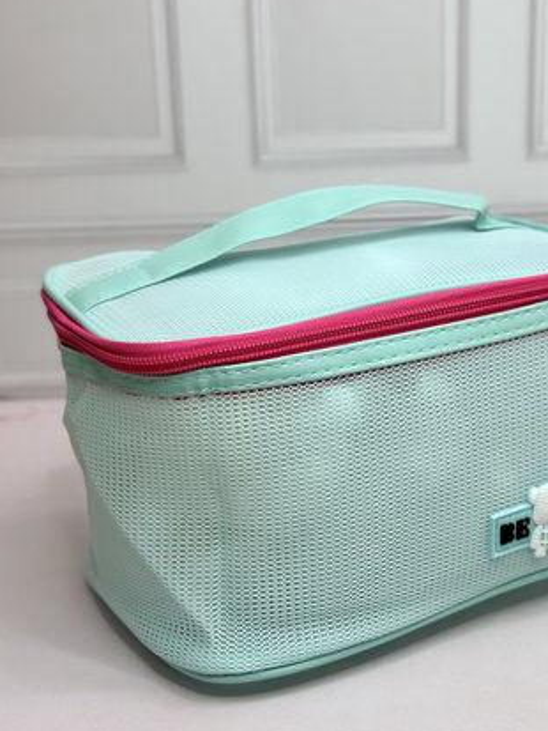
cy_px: 364
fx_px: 1308
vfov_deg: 31.2
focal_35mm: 62
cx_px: 338
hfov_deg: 23.6
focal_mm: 6.86
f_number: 1.78
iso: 80
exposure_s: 1/152
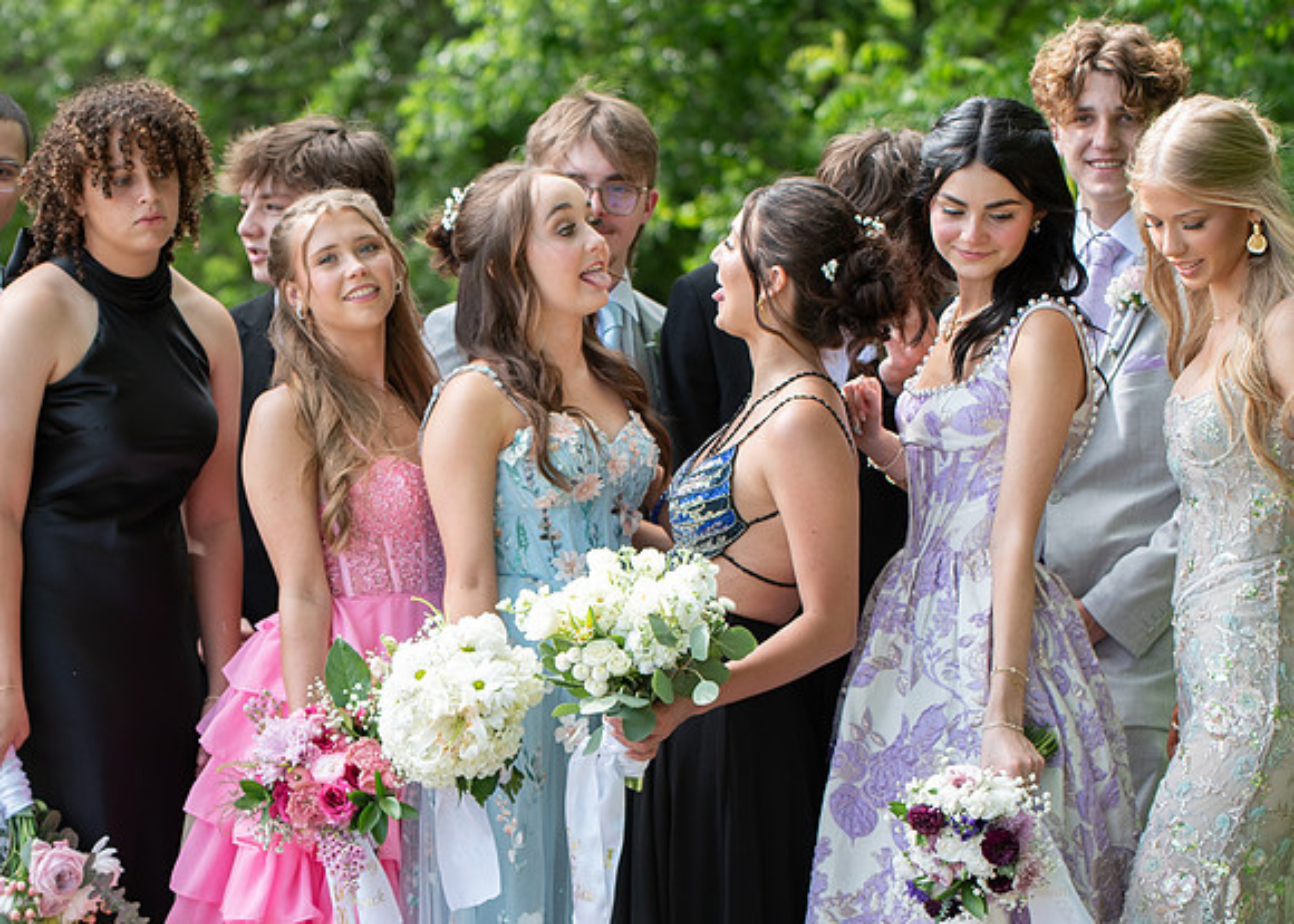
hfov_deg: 13.3
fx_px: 5553
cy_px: 590
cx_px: 438
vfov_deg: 9.5
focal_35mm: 151
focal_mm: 70
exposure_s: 1/400
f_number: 2.8
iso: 100
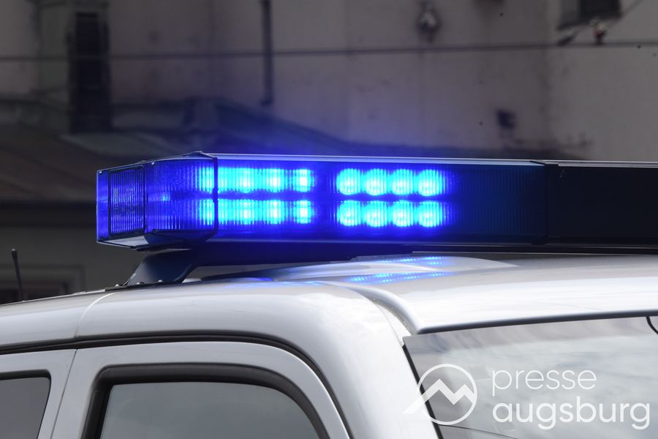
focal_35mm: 300
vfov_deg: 4.6
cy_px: 220
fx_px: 5483
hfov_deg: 6.9
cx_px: 329
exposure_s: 1/640
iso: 1400
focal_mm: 200
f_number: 22
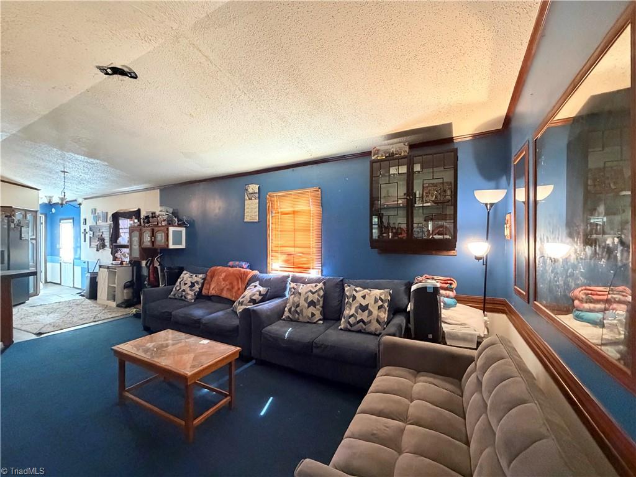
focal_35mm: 14
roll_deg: +1.1
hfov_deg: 102.1
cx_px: 318
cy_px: 238
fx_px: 257
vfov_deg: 85.7
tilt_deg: -0.4
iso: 800
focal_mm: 2.22
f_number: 2.2
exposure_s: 1/60
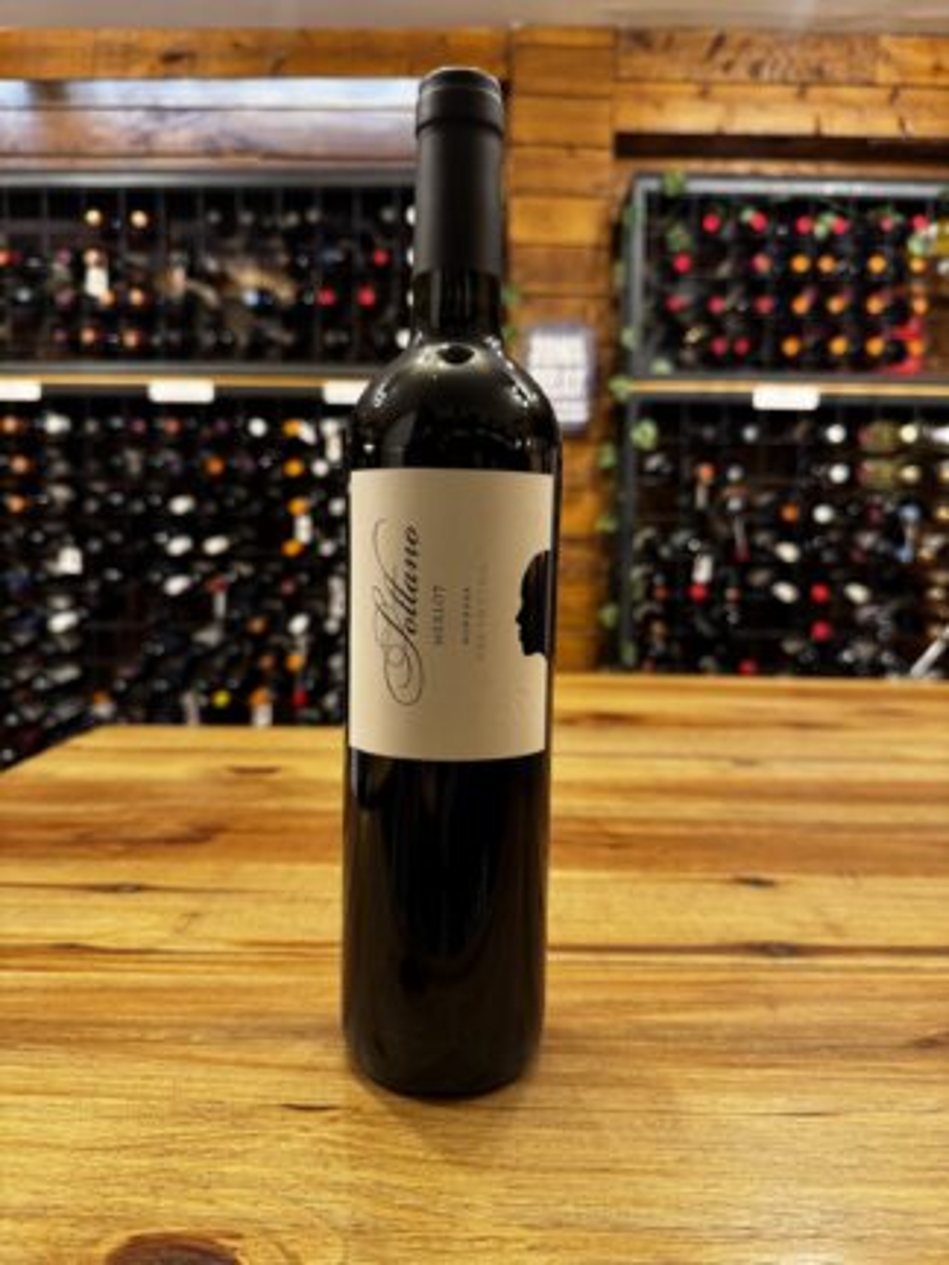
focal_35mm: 24
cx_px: 474
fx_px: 877
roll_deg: -0.7
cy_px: 632
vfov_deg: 71.6
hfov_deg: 56.8
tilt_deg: -5.4
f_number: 1.78
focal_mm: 6.76
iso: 250
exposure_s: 1/50
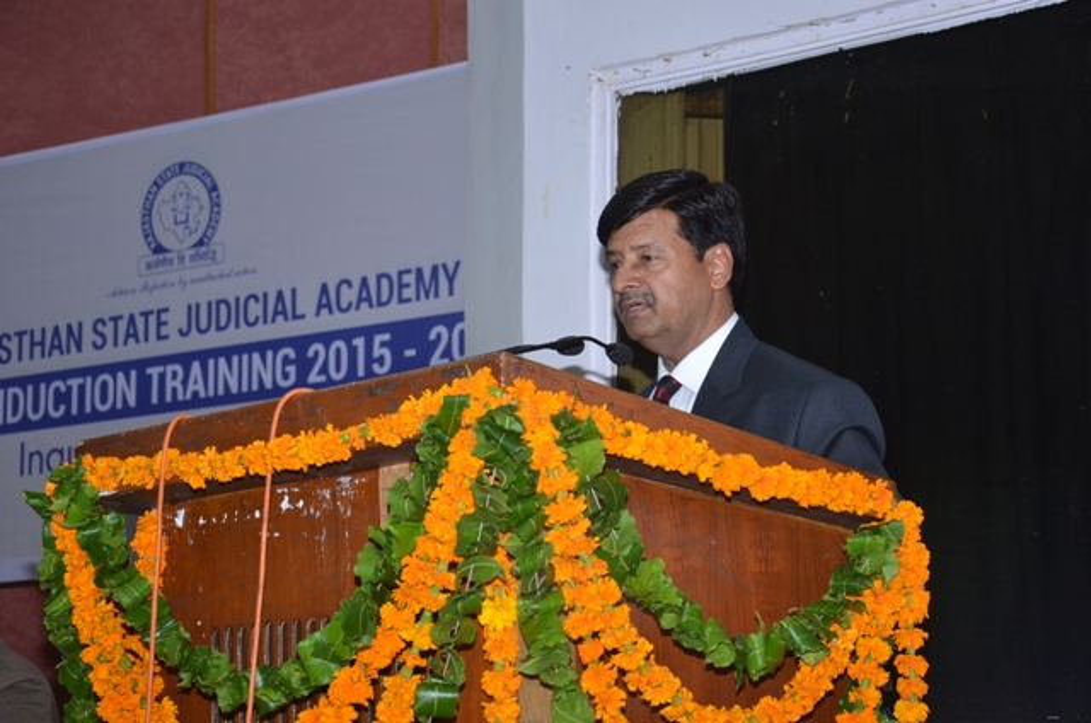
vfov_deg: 15.6
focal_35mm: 87
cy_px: 362
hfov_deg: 23.4
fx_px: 2631
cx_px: 546
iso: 500
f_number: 5
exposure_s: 1/80
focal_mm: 58
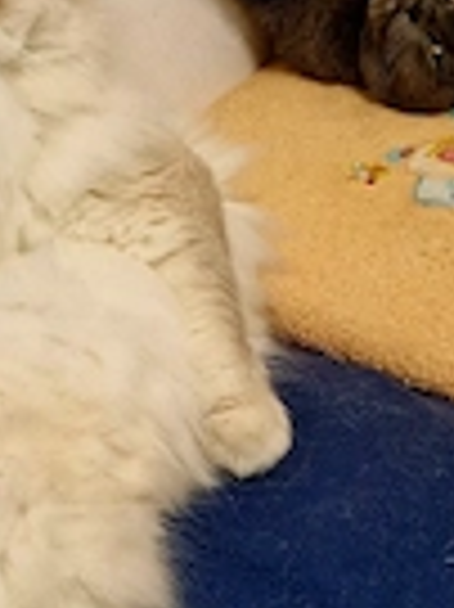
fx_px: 1191
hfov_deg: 21.2
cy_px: 369
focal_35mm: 68
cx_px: 58
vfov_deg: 28.5
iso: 500
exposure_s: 1/50
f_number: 1.8
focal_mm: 5.4
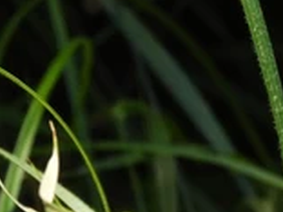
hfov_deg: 1.4
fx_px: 11764
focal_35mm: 1439
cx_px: -74
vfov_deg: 1.0
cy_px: -16
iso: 100
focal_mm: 62.5
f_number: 5.6
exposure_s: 1/160
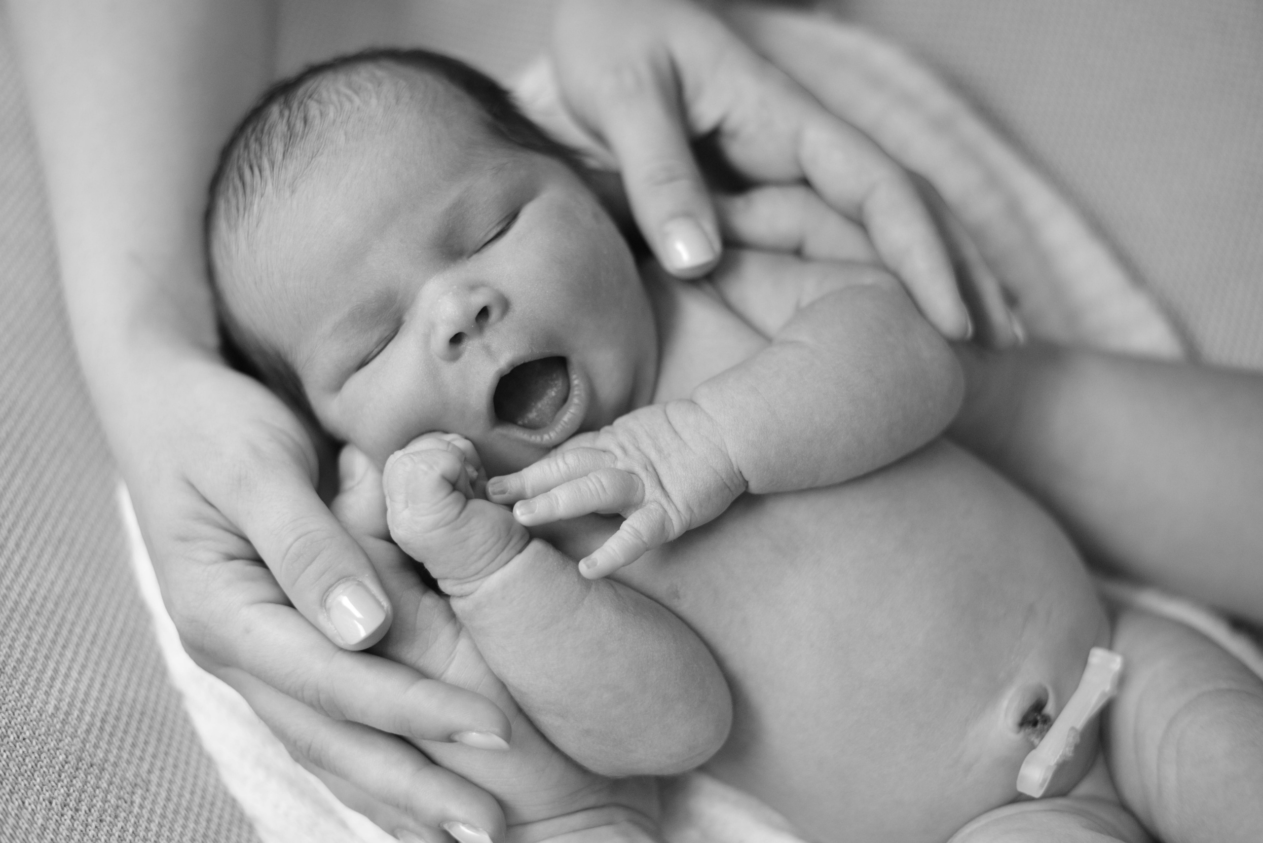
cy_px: 422
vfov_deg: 27.0
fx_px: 1755
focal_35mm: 50
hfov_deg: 39.6
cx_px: 632
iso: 1250
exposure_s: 1/160
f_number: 2.2
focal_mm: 50
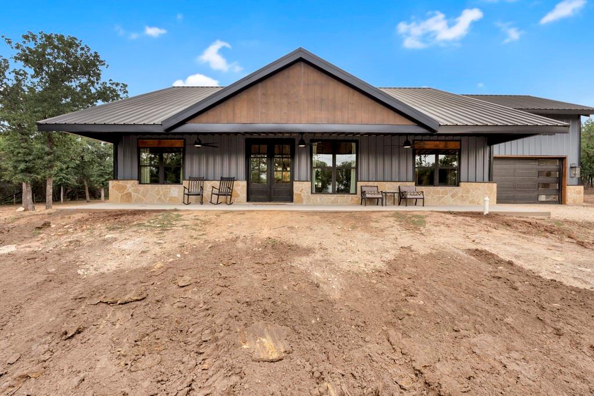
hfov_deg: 94.6
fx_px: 274
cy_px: 198
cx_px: 297
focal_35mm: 17
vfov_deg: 71.7
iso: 160
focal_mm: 16.6
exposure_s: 1/320
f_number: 9
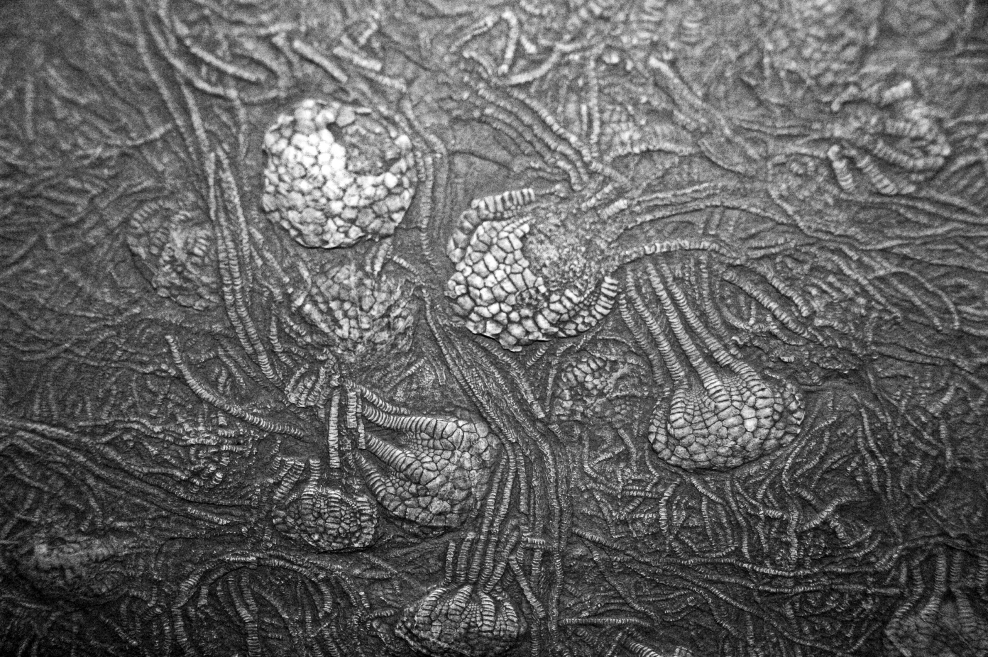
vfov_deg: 25.0
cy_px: 328
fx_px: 1481
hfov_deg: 36.9
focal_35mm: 54
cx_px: 494
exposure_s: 1/60
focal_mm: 36
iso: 500
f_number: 4.5
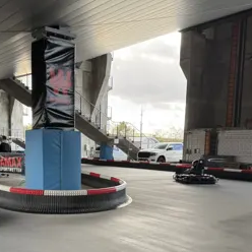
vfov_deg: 40.0
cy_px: 182
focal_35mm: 41
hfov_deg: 40.6
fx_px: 338
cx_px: 90
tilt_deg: -6.7
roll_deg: +0.5
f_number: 1.78
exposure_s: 1/395
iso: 100
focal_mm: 6.76
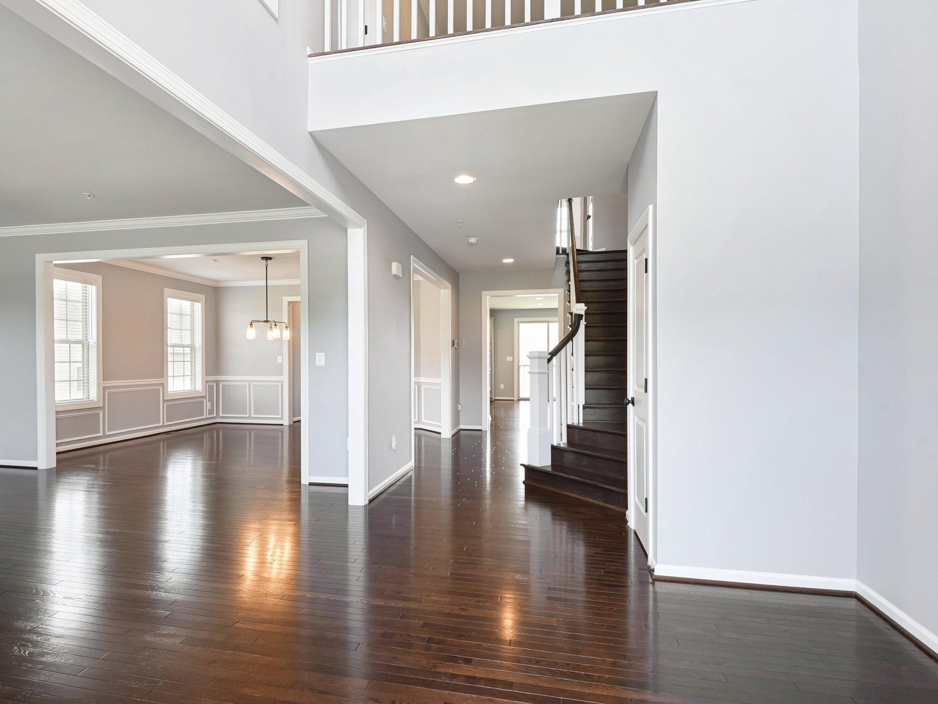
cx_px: 425
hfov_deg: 87.5
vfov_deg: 71.6
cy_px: 361
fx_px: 488
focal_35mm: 18
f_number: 8
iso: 400
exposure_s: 1/30
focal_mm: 16
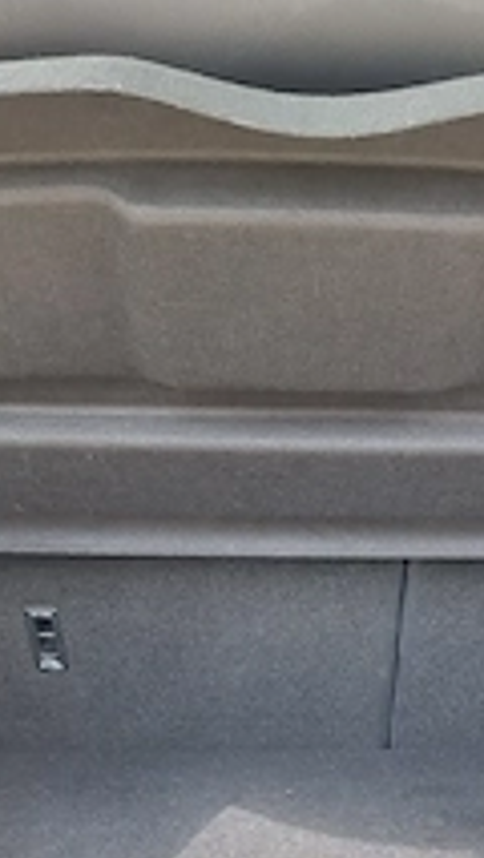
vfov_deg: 41.0
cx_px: 355
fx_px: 1071
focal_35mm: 47
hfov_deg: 25.2
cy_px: 737
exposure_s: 1/176
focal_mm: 5.54
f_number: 1.8
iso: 40
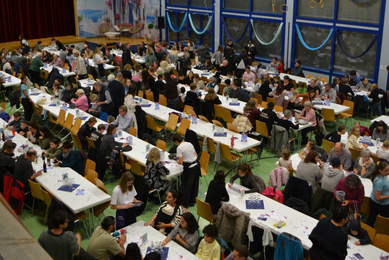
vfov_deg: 34.0
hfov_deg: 49.5
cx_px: 206
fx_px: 421
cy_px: 98
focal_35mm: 39
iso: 400
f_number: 3.5
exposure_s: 1/25
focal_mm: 18
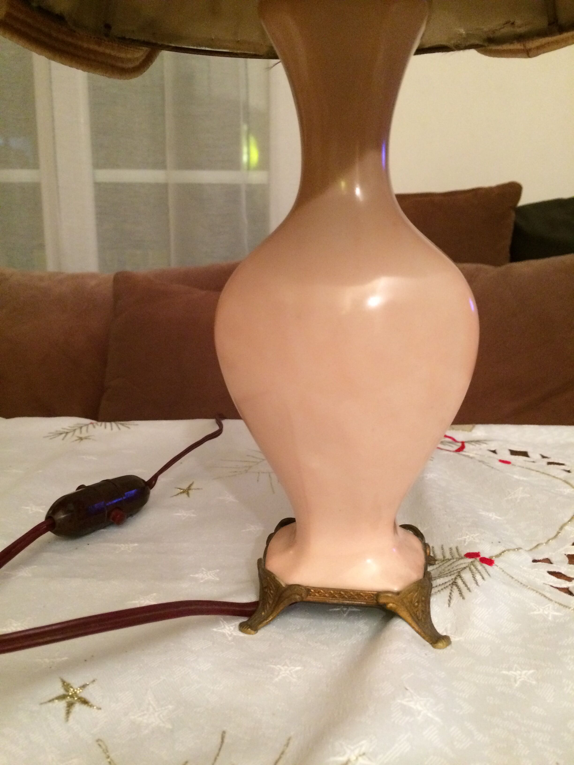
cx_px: 287
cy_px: 382
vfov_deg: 61.7
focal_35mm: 29
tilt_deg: -13.5
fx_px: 641
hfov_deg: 48.2
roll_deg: +1.8
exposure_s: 1/17
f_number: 2.2
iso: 320
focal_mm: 4.15
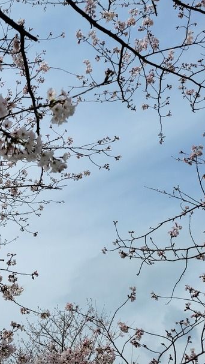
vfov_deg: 52.8
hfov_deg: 28.8
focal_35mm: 38
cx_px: -12
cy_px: 183
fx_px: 367
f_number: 1.8
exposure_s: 1/5534
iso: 40
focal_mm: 5.4
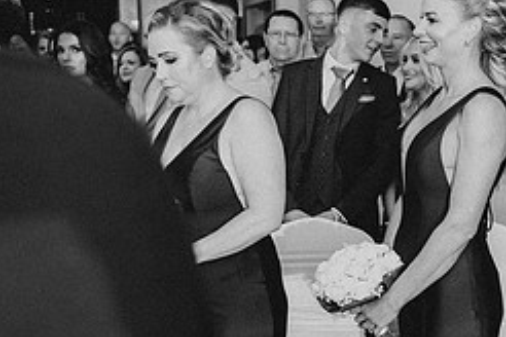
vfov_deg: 20.6
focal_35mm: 66
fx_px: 928
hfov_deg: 29.4
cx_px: 448
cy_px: 178
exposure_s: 1/250
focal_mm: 28
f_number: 3.2
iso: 2000
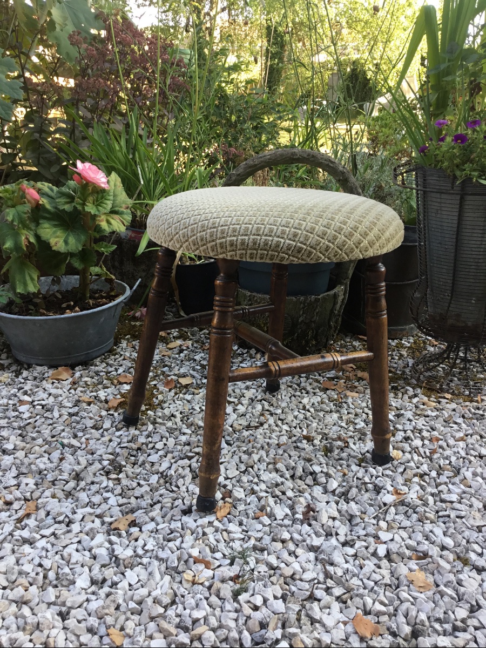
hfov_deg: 45.4
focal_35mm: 31
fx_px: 580
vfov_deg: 58.4
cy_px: 324
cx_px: 243
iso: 40
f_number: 2.4
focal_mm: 3.3
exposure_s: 1/100
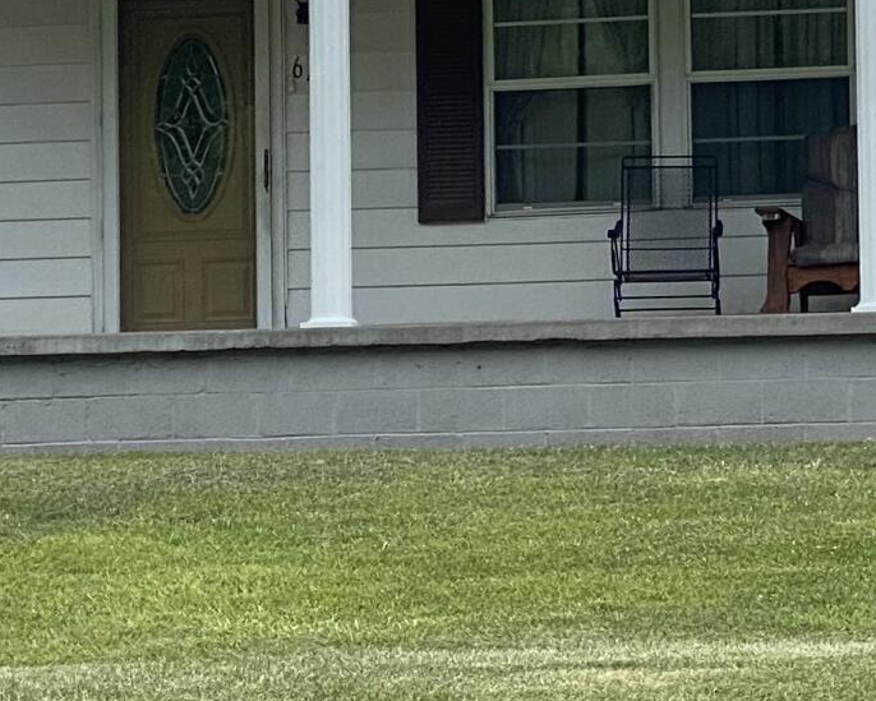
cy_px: 378
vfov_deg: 7.0
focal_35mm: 222
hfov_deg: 8.6
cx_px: 916
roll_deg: +0.2
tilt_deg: +6.3
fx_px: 5756
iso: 20
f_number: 2
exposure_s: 1/1776
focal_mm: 6
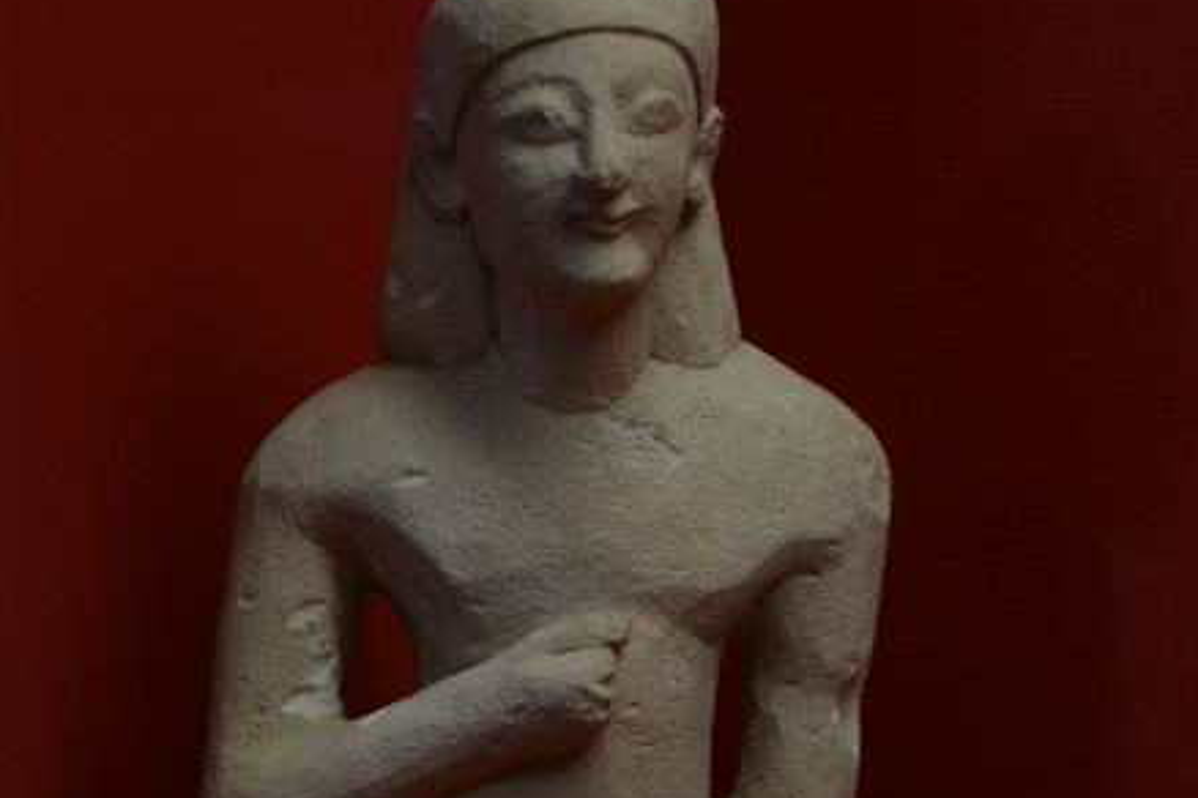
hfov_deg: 12.9
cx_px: 599
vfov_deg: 8.6
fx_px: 5291
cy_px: 691
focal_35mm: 159
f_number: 5.3
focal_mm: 70
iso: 1000
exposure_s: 1/80
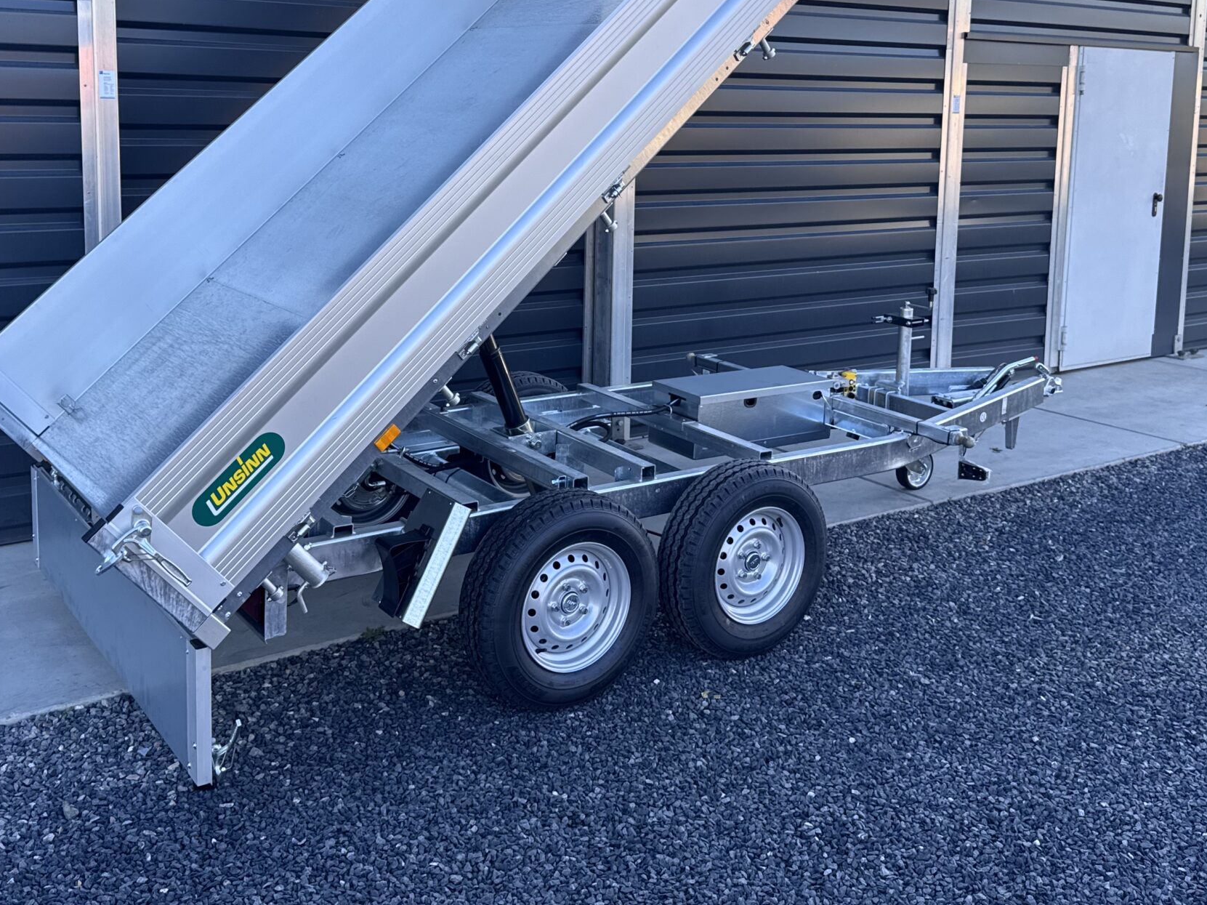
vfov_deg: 38.0
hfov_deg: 50.1
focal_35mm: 37
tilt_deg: -8.0
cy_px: 265
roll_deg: -0.7
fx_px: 1290
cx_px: 587
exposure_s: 1/664
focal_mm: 6.76
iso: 80
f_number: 1.78
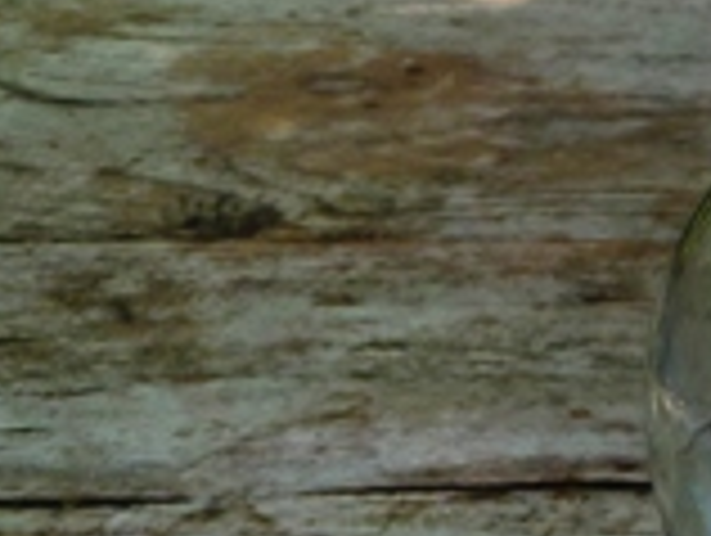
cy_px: 986
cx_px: 1418
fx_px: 3744
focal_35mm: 182
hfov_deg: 10.1
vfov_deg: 7.9
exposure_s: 1/30
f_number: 4.1
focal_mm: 7.6
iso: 100
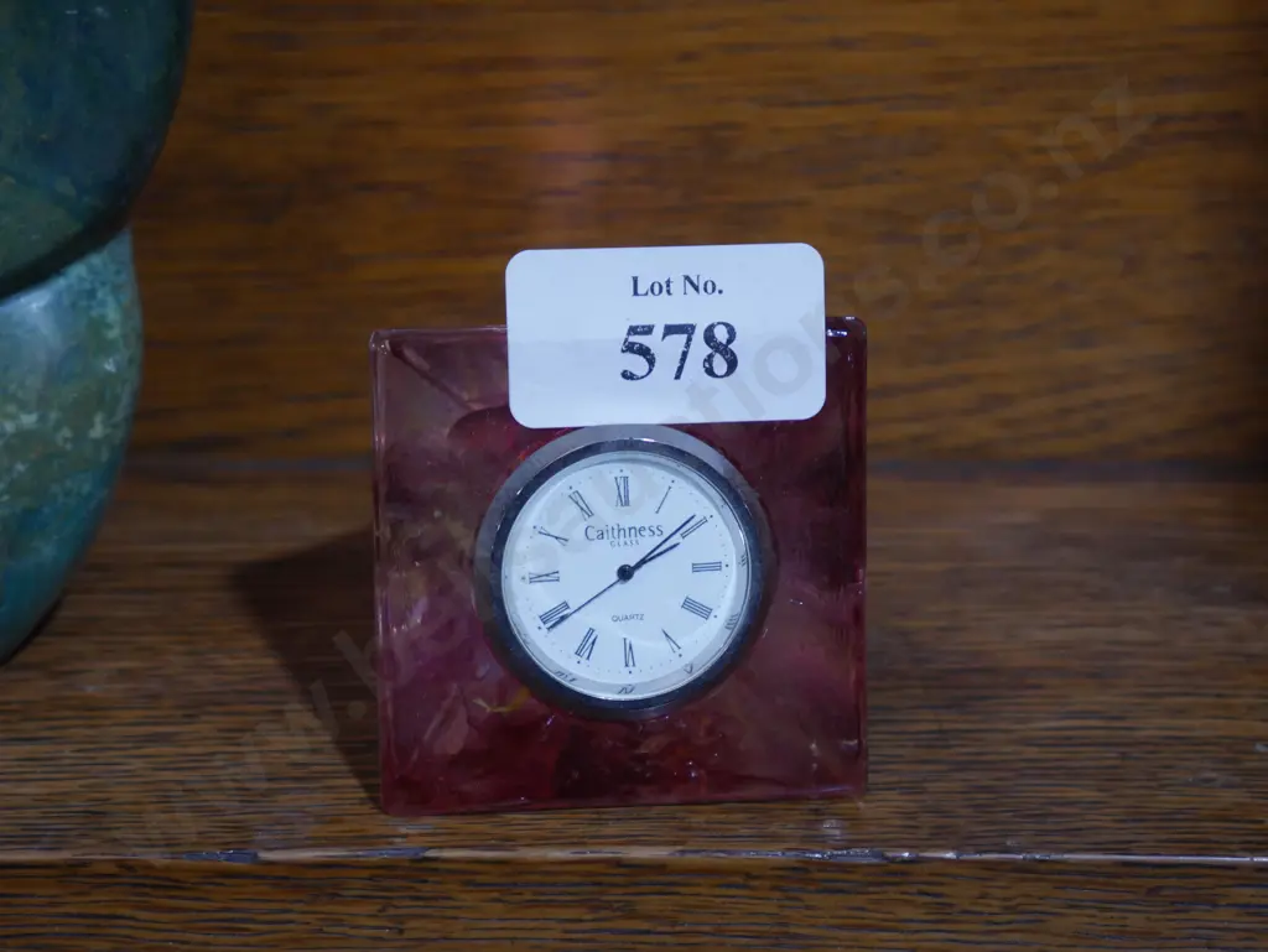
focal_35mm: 84
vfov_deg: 17.6
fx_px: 3078
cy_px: 476
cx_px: 634
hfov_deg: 23.3
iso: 1250
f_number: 5.6
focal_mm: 42
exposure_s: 1/100
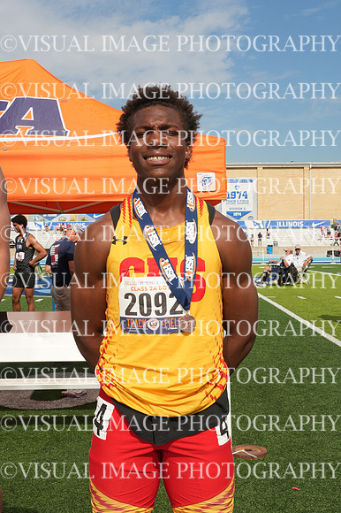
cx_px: 170
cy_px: 256
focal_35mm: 52
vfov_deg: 37.9
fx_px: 747
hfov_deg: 25.7
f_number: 13
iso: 100
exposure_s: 1/160
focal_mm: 35
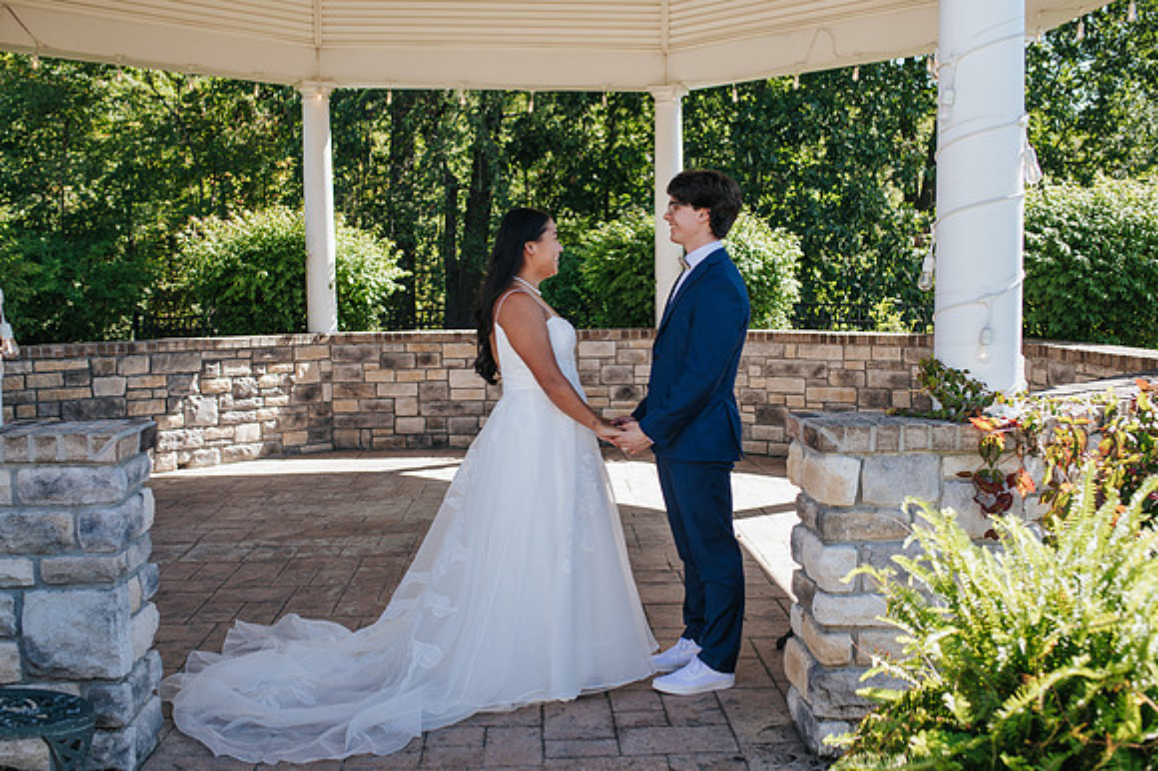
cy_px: 401
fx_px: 1269
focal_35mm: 39
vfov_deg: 33.8
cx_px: 570
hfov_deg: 49.0
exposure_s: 1/320
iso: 100
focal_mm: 35
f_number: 3.5
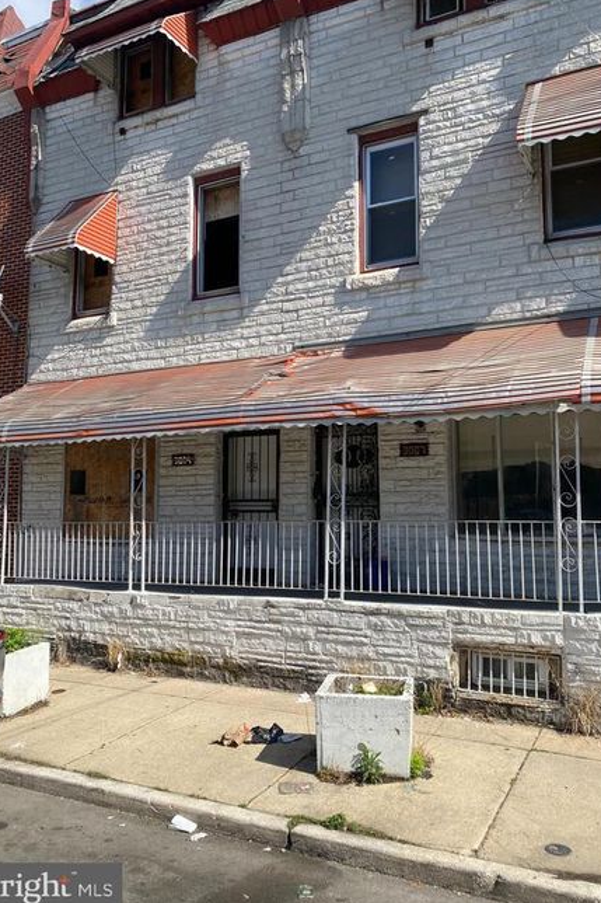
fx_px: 701
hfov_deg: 46.3
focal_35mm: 28
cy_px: 445
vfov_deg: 65.5
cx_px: 321
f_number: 1.8
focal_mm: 4.25
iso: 32
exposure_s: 1/2571
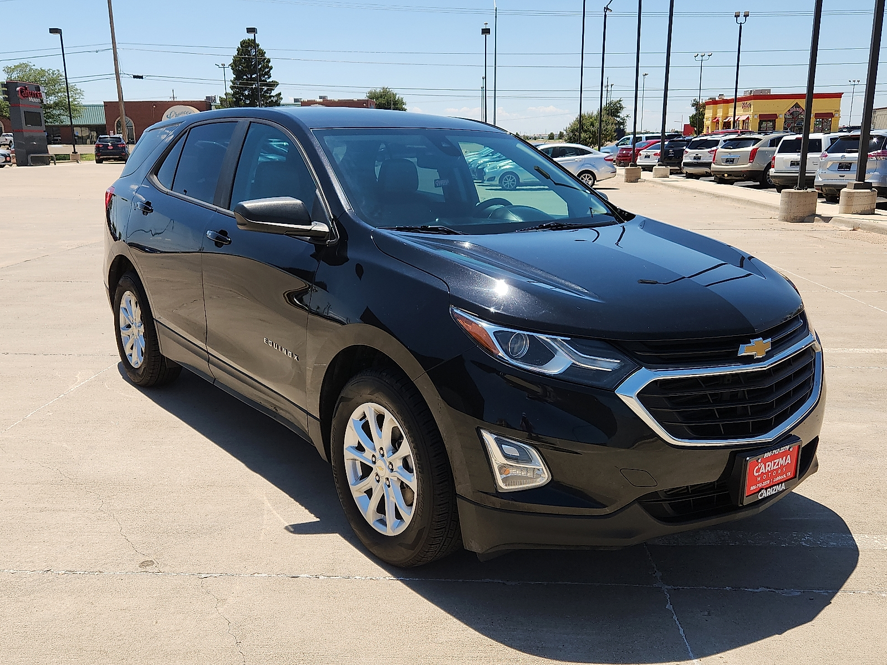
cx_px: 444
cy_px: 332
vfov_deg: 58.9
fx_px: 589
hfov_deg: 73.9
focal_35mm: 23
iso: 50
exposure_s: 1/1429
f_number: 1.8
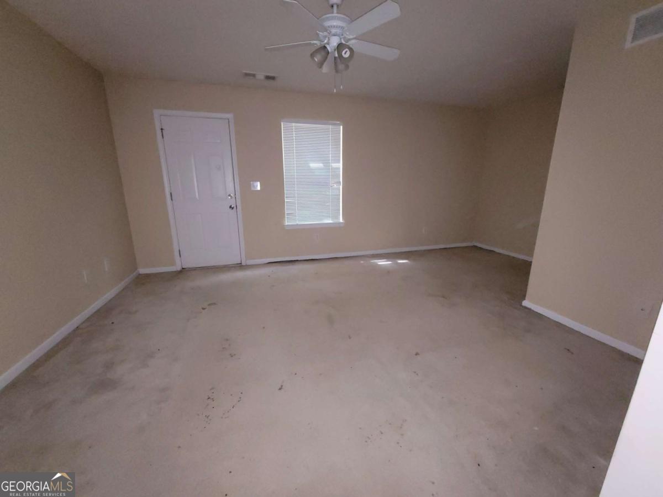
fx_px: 249
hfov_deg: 106.2
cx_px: 332
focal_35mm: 13
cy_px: 248
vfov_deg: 89.9
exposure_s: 1/22
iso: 640
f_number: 2.2
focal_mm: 2.2
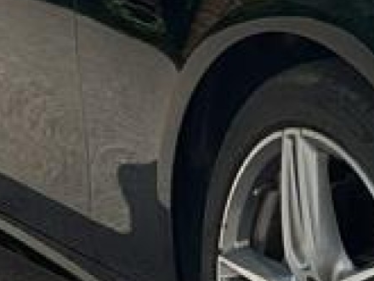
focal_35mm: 180
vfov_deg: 8.2
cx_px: 663
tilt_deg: -12.8
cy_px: 200
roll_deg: -2.1
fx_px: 1945
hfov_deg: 10.4
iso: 16
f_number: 1.8
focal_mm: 3
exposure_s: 1/1311
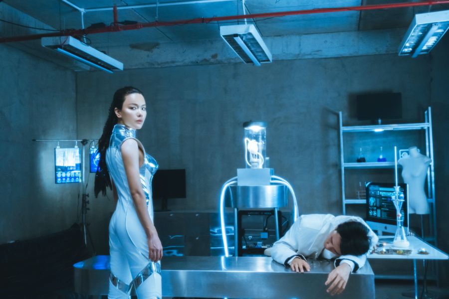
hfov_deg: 49.6
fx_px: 486
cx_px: 224
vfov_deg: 34.2
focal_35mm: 39
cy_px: 150
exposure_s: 1/125
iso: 2500
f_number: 3.6
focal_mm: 26.3
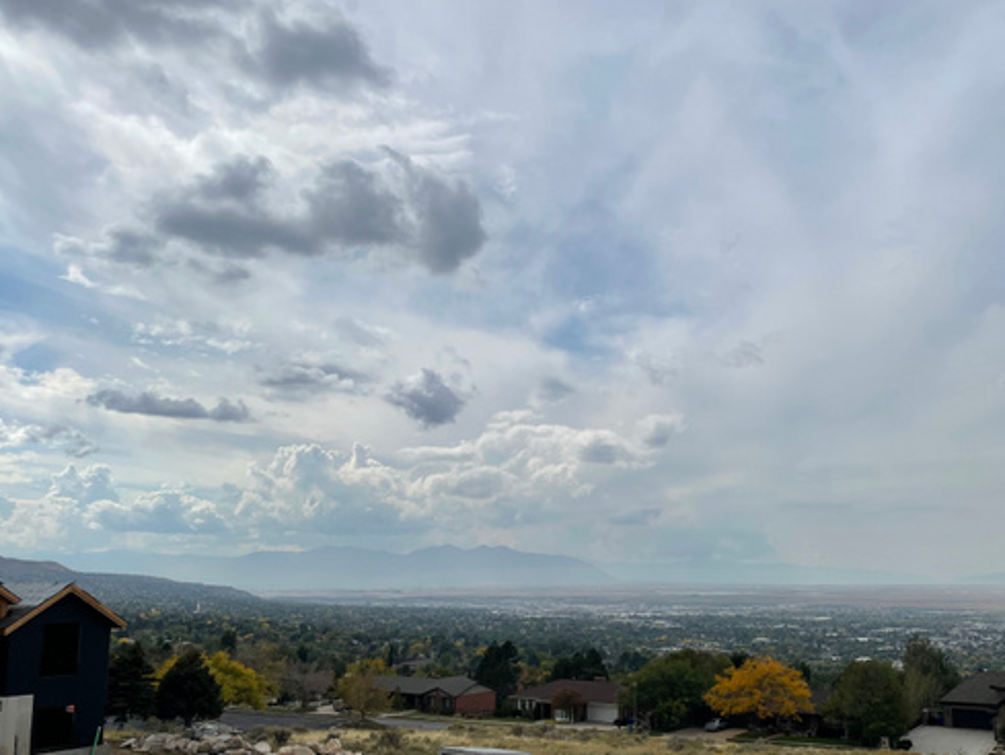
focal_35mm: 34
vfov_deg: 41.7
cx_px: 598
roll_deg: -0.4
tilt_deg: +8.4
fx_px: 987
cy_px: 420
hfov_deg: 53.6
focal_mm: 4.2
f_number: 1.6
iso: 32
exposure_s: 1/9804
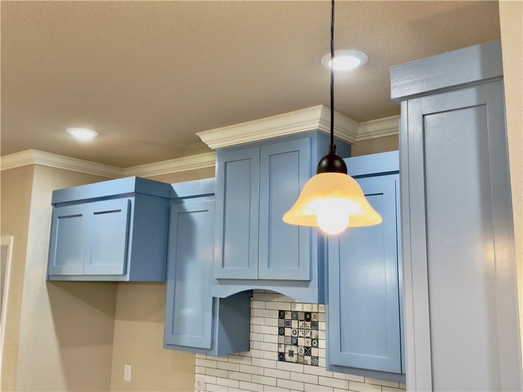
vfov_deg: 40.7
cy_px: 196
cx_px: 262
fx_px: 529
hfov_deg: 52.6
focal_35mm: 35
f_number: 1.78
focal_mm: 6.76
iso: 160
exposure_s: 1/120
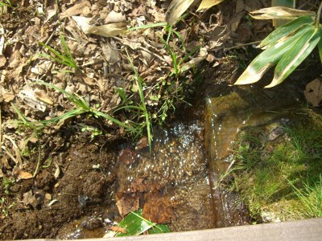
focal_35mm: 38
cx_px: 161
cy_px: 120
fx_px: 353
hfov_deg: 49.0
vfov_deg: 37.7
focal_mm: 7.9
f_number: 2.8
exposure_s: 1/200
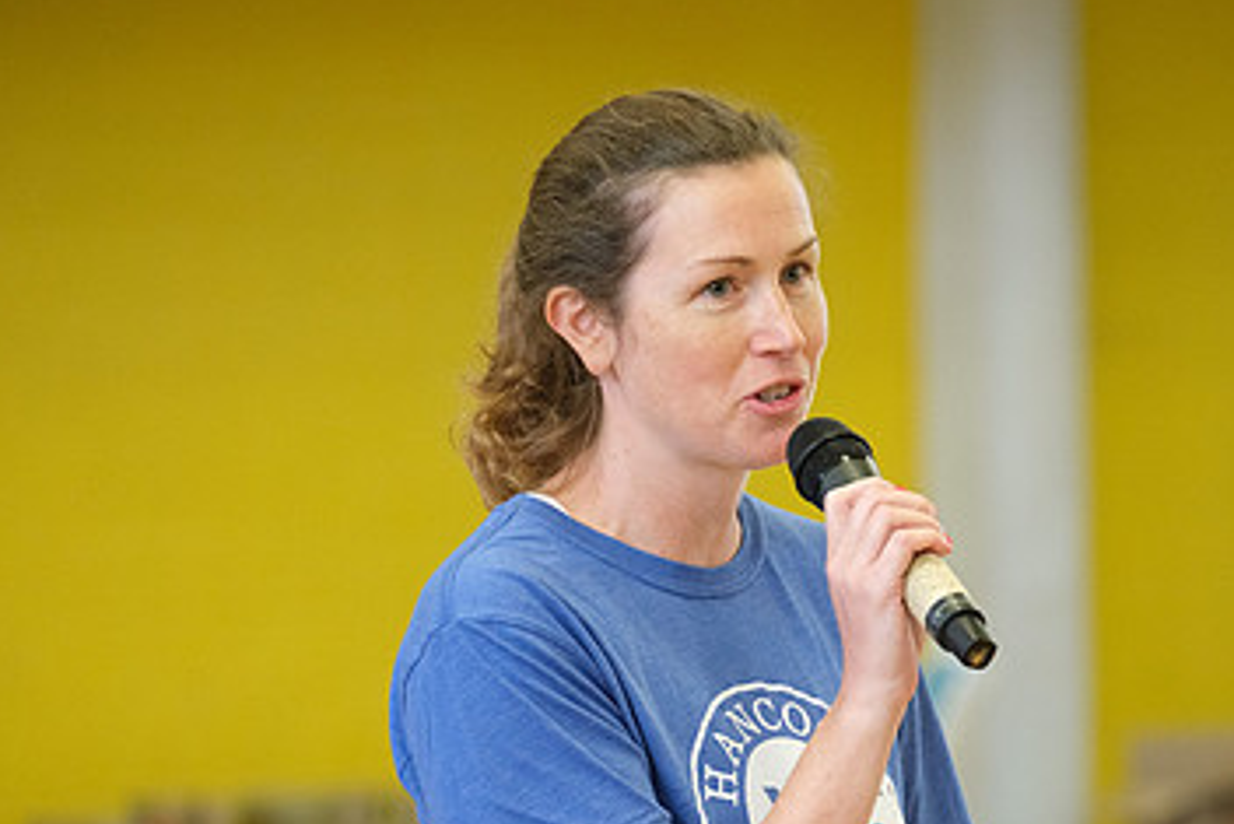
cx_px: 947
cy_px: 650
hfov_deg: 8.5
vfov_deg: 5.7
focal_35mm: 242
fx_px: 8298
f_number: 2.8
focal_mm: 98.2
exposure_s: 1/125
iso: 2500
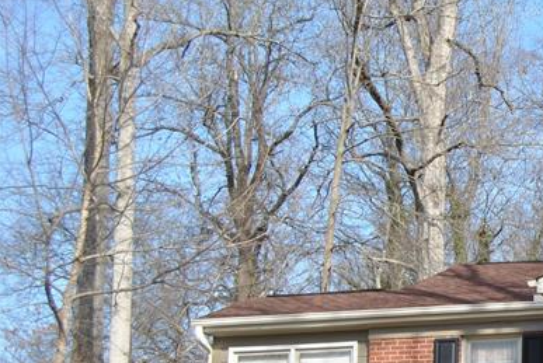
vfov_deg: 11.5
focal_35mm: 119
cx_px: 716
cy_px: 338
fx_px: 1797
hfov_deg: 16.2
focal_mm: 30
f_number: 7.1
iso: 100
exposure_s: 1/200
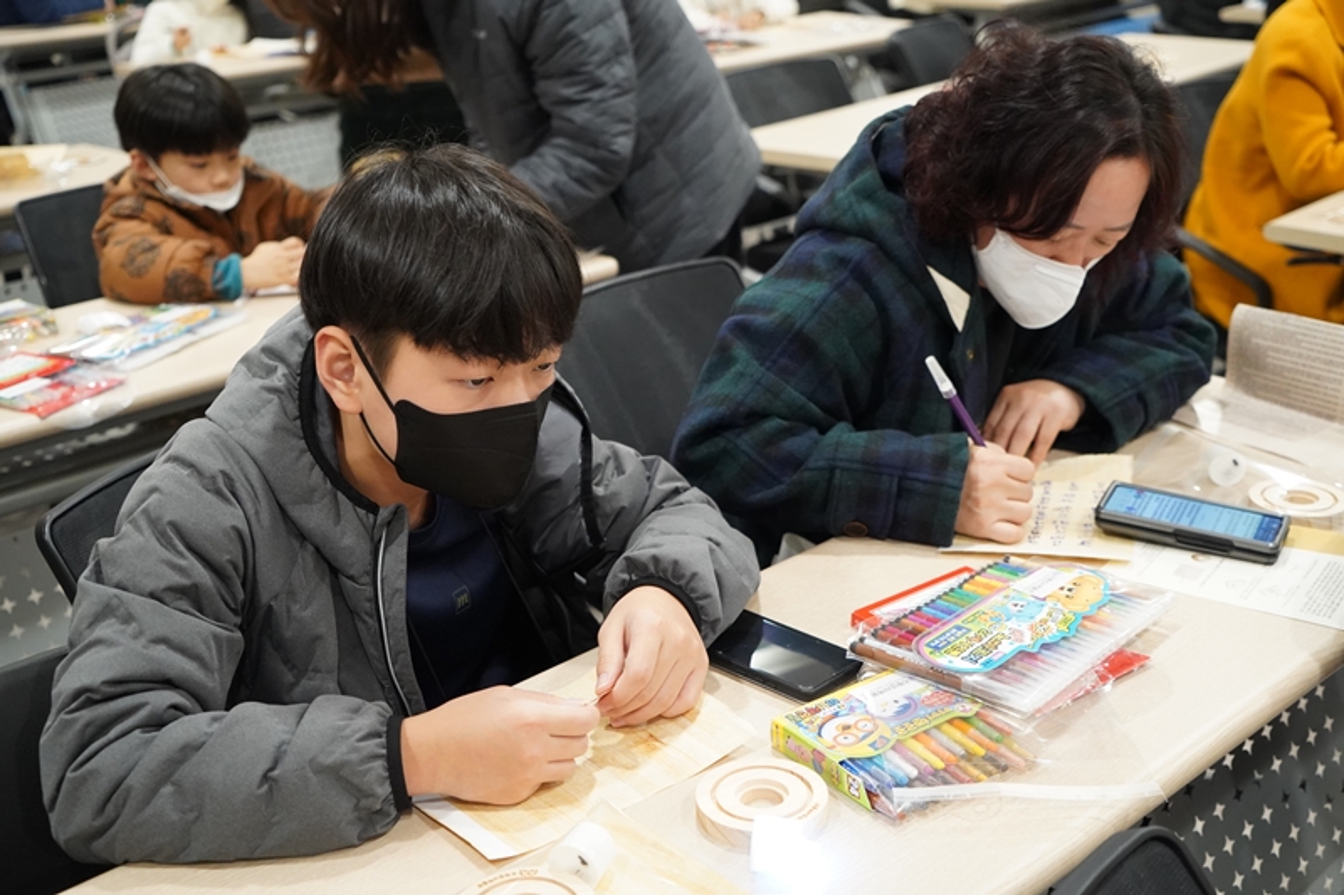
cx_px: 672
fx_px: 1568
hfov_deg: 46.4
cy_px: 448
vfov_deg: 31.9
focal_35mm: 42
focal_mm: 42
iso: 6400
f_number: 4
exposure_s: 1/160
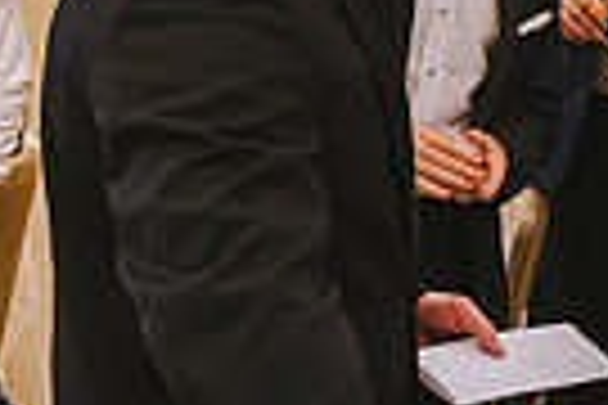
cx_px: 942
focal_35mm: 120
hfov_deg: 15.6
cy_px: 61
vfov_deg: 11.4
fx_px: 2027
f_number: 2.8
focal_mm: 26
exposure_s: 1/400
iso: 1250
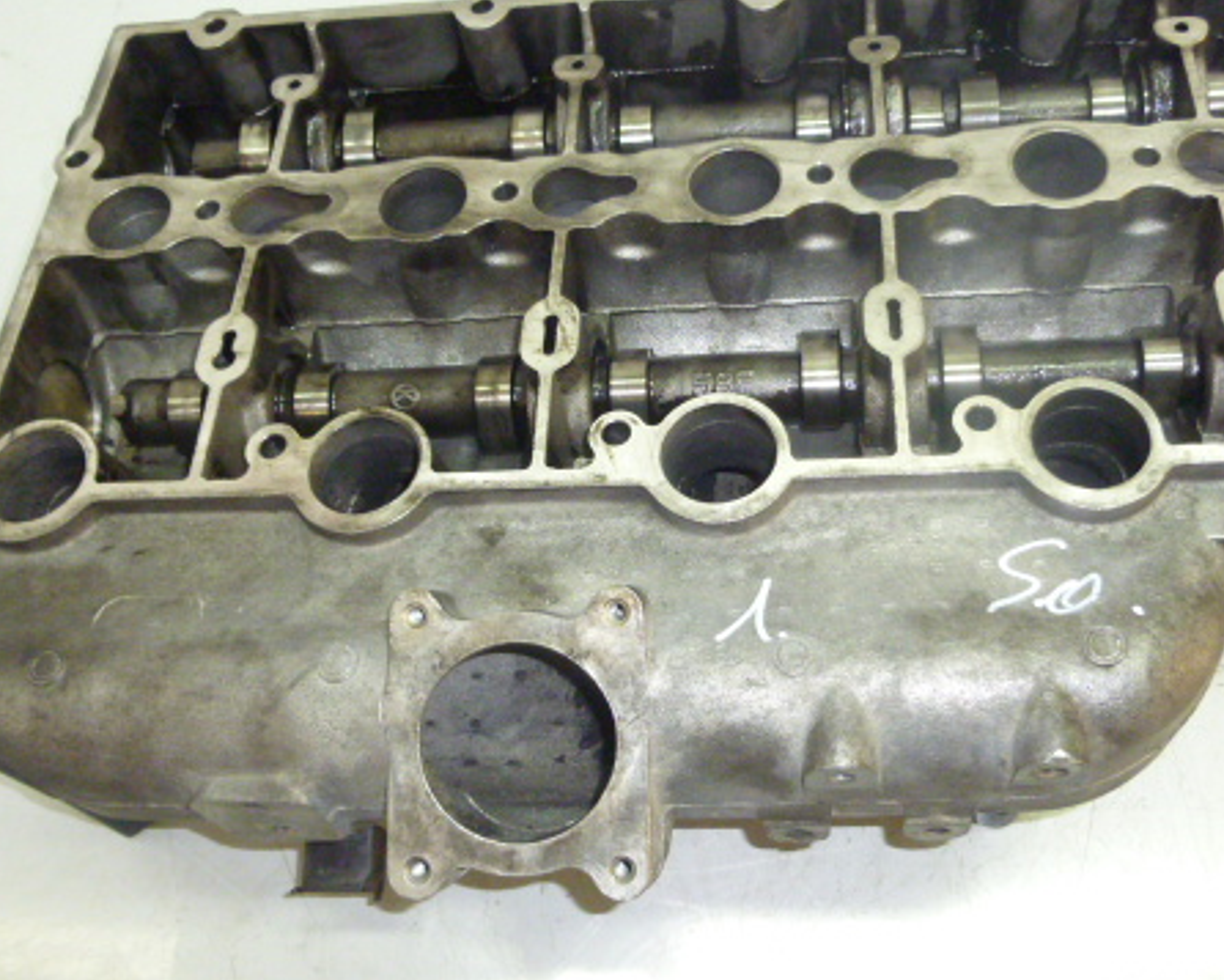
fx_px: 1268
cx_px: 703
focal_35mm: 35
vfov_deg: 42.2
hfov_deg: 51.3
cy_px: 456
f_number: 3.1
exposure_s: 1/60
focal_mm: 4.5
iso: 400
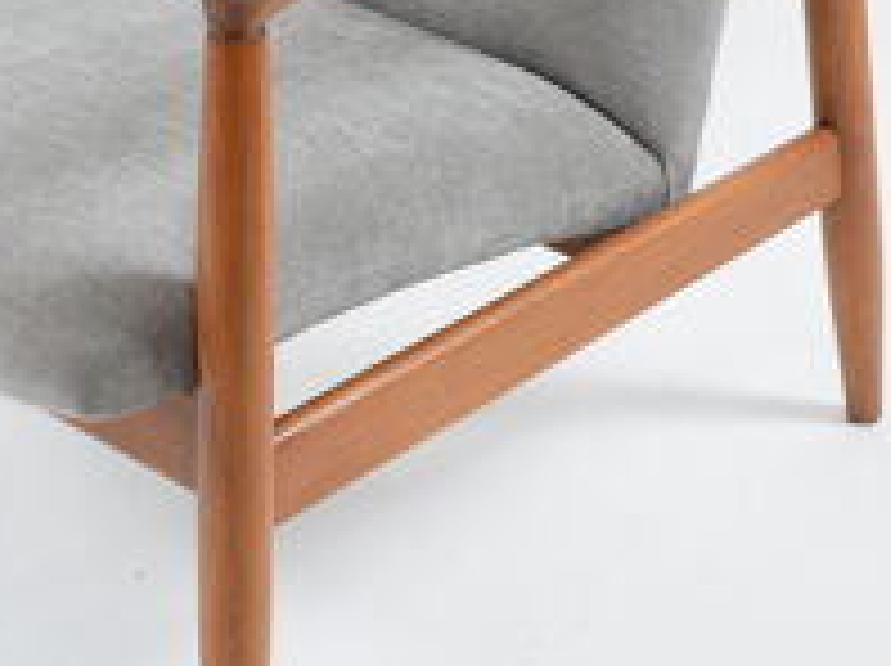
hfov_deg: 18.7
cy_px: 83
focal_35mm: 105
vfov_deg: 13.9
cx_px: 284
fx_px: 2699
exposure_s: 1/13
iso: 100
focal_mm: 24
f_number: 4
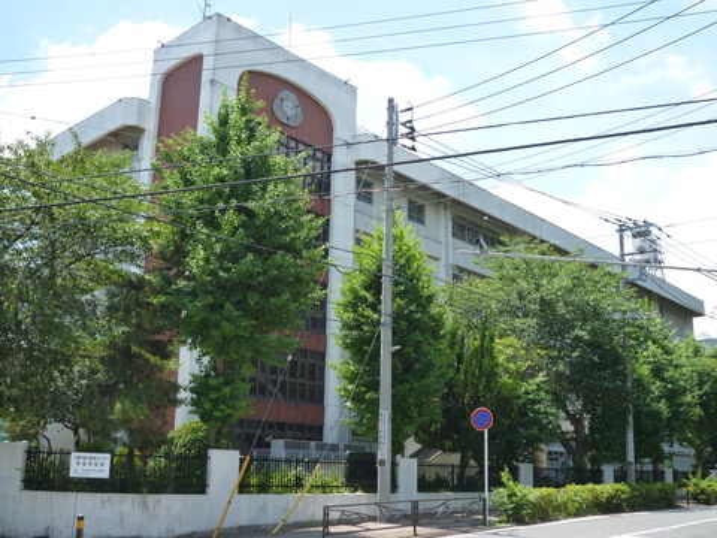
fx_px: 787
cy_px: 269
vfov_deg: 37.7
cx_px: 358
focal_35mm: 38
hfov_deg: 49.0
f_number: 4
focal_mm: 6.8
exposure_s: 1/320
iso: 125
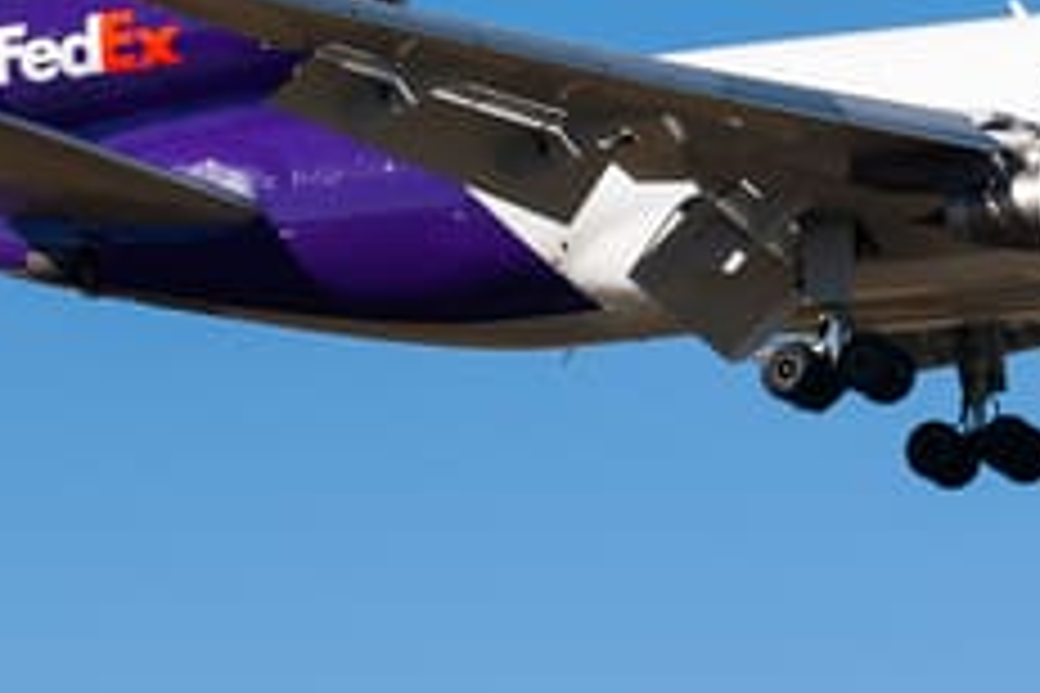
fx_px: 8995
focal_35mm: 311
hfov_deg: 6.6
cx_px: 999
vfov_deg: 4.4
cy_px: 88
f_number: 8
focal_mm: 75
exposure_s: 1/640
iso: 200
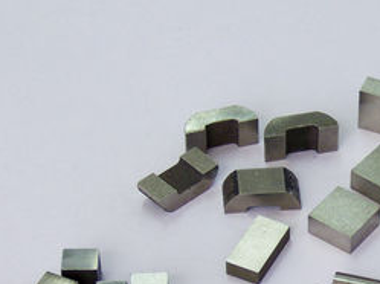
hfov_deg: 11.0
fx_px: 1962
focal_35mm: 179
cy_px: 248
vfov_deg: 8.3
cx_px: 328
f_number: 4.8
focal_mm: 14.8
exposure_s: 1/30
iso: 80
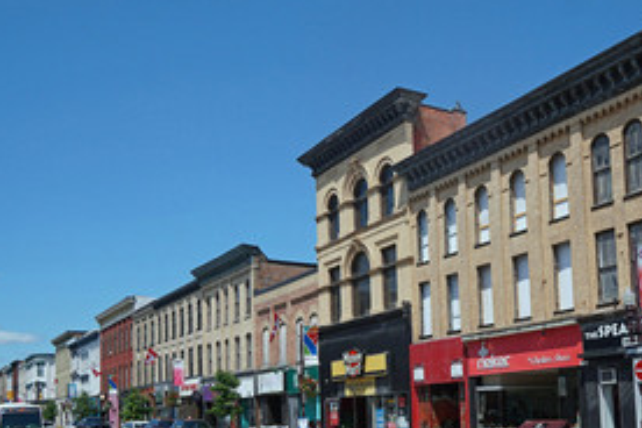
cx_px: 416
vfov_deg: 33.6
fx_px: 708
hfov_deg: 48.1
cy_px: 230
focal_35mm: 40
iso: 100
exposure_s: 1/500
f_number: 6.3
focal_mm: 19
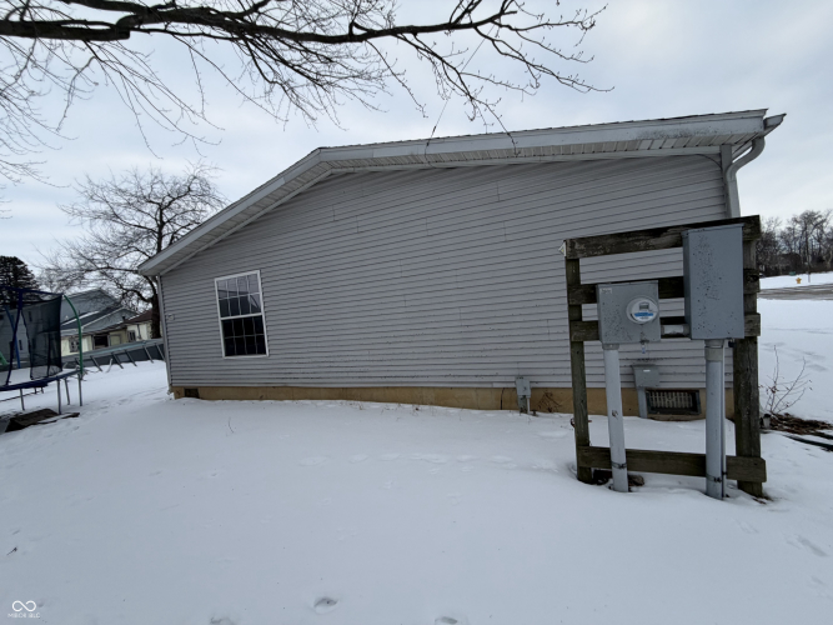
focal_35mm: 14
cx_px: 416
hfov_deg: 102.1
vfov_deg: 85.7
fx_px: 337
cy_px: 312
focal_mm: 2.22
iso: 50
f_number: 2.2
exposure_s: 1/312
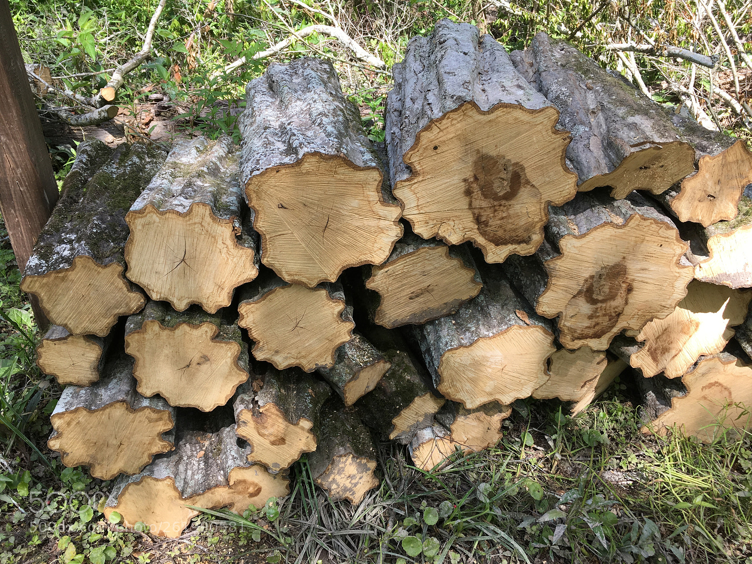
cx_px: 376
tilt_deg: -31.1
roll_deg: -0.9
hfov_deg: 61.7
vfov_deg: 48.2
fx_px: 630
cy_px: 282
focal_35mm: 29
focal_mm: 4.15
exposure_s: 1/299
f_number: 2.2
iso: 25
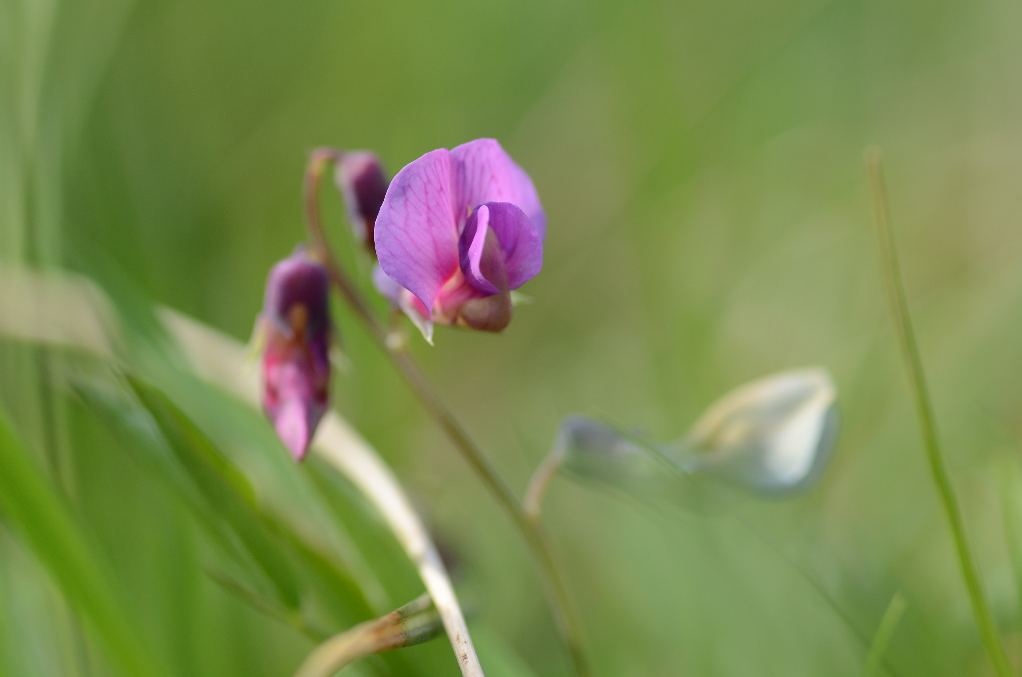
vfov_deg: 10.1
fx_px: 3824
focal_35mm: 135
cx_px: 511
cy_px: 338
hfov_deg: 15.2
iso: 400
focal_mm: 90
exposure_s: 1/1000
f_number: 6.3
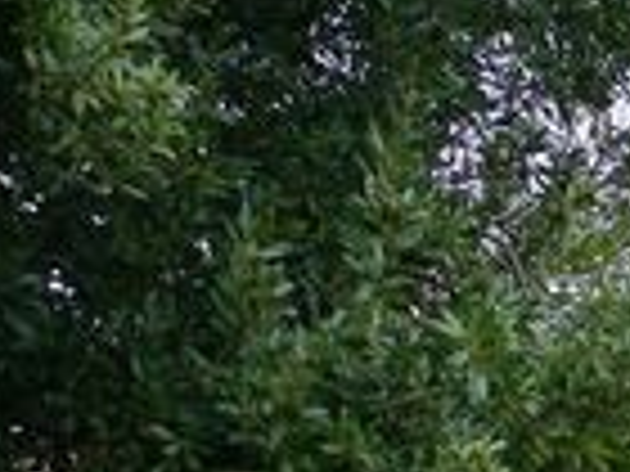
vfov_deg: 5.9
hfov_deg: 7.9
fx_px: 4423
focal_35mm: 243
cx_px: 1048
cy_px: 1065
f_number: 4
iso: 100
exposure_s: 1/160
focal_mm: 9.3
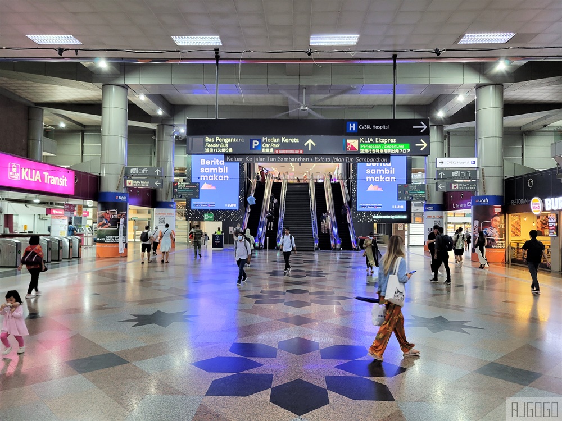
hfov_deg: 67.3
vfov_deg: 53.1
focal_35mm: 26
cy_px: 210
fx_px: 422
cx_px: 281
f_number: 1.8
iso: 250
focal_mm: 5.4
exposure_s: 1/50
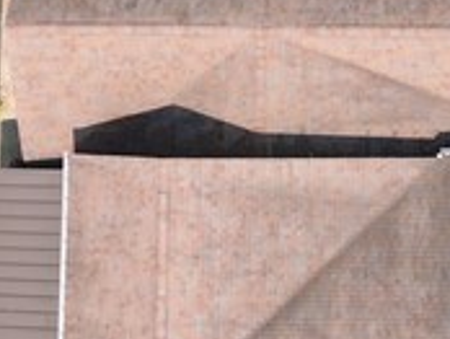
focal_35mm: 141
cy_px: 48
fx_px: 1835
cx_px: 493
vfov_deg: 10.5
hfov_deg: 13.7
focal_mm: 6.72
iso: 110
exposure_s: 1/1600
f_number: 1.7
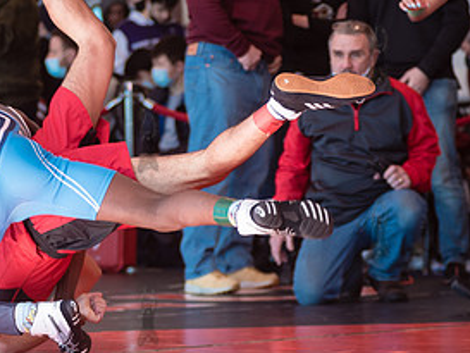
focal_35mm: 228
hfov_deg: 8.7
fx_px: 3097
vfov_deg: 6.5
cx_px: 89
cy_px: 166
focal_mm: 100
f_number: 3.5
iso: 400
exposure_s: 1/400
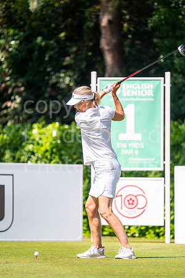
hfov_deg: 4.6
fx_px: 2312
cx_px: 92
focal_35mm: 300
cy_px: 139
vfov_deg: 6.9
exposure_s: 1/2000
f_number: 4.5
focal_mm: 300
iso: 200
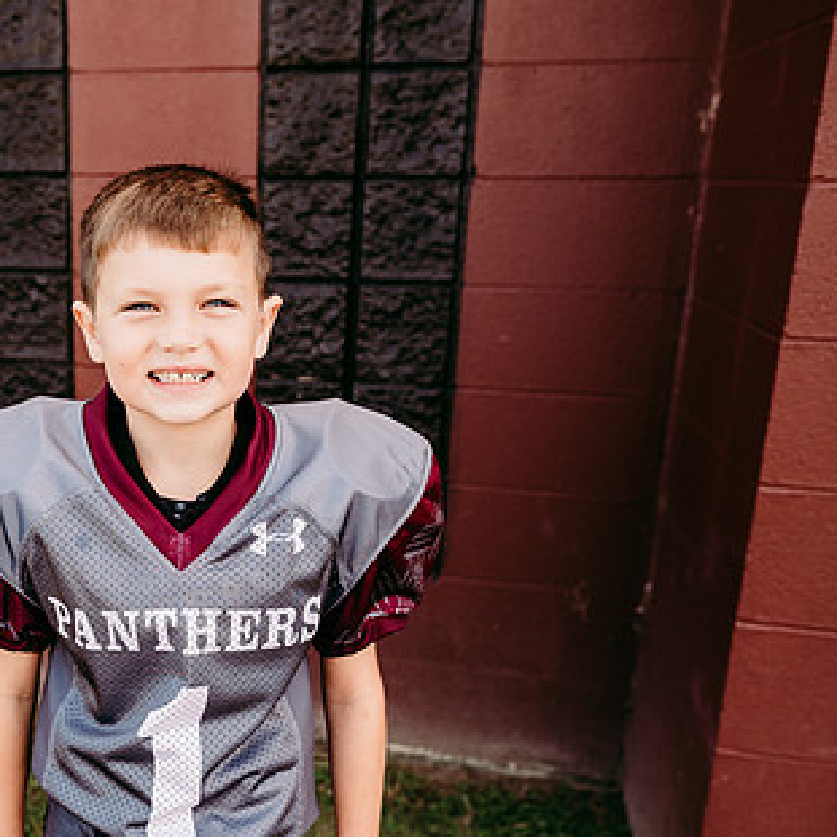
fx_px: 1040
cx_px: 151
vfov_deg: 43.8
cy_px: 472
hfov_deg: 41.7
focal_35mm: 38
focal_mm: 24
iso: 160
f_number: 3.5
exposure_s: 1/400
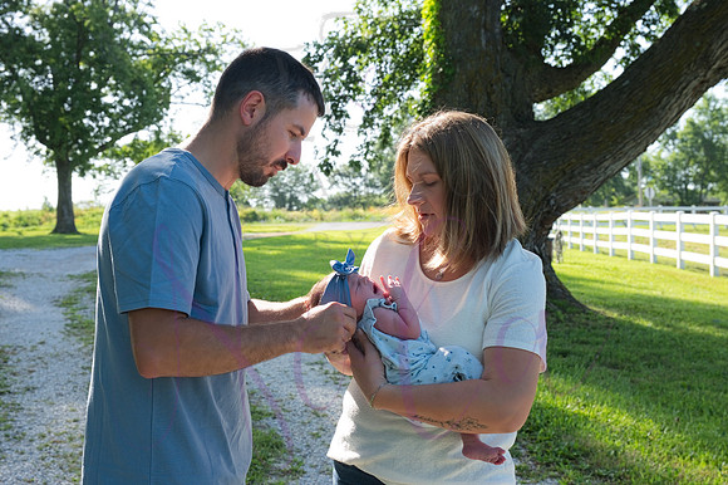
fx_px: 930
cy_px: 242
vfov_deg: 29.2
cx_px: 364
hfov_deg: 42.8
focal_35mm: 46
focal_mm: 46
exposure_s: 1/320
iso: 400
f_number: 8
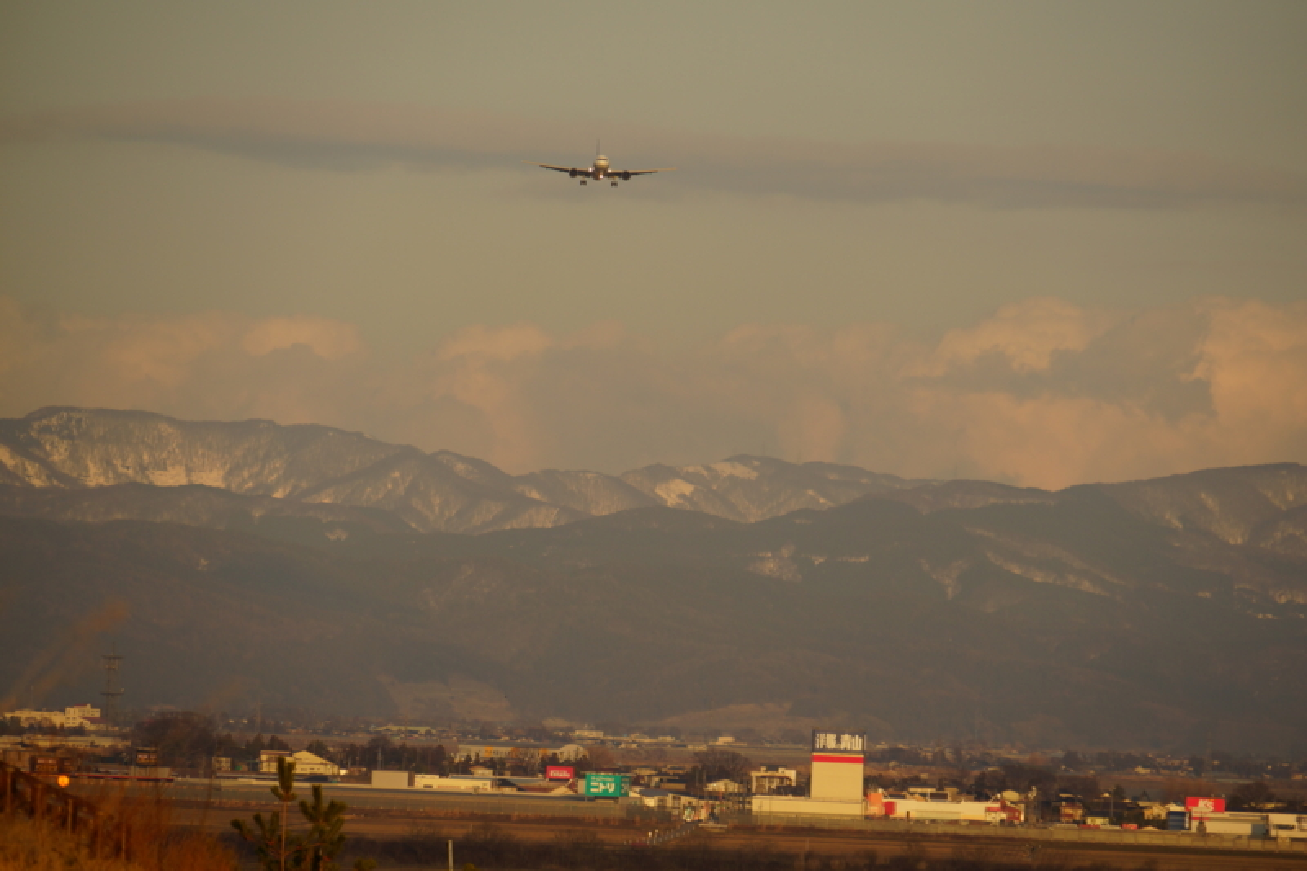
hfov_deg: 6.9
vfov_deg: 4.6
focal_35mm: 300
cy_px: 436
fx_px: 10889
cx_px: 654
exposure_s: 1/500
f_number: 6.3
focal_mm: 200
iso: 125
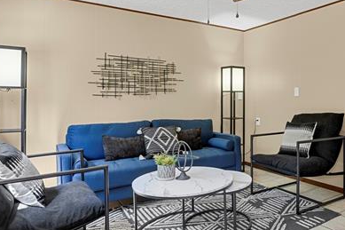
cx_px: 244
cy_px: 98
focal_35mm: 28
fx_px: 268
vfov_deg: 46.2
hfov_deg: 62.9
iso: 250
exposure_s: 3
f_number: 8
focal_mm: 17
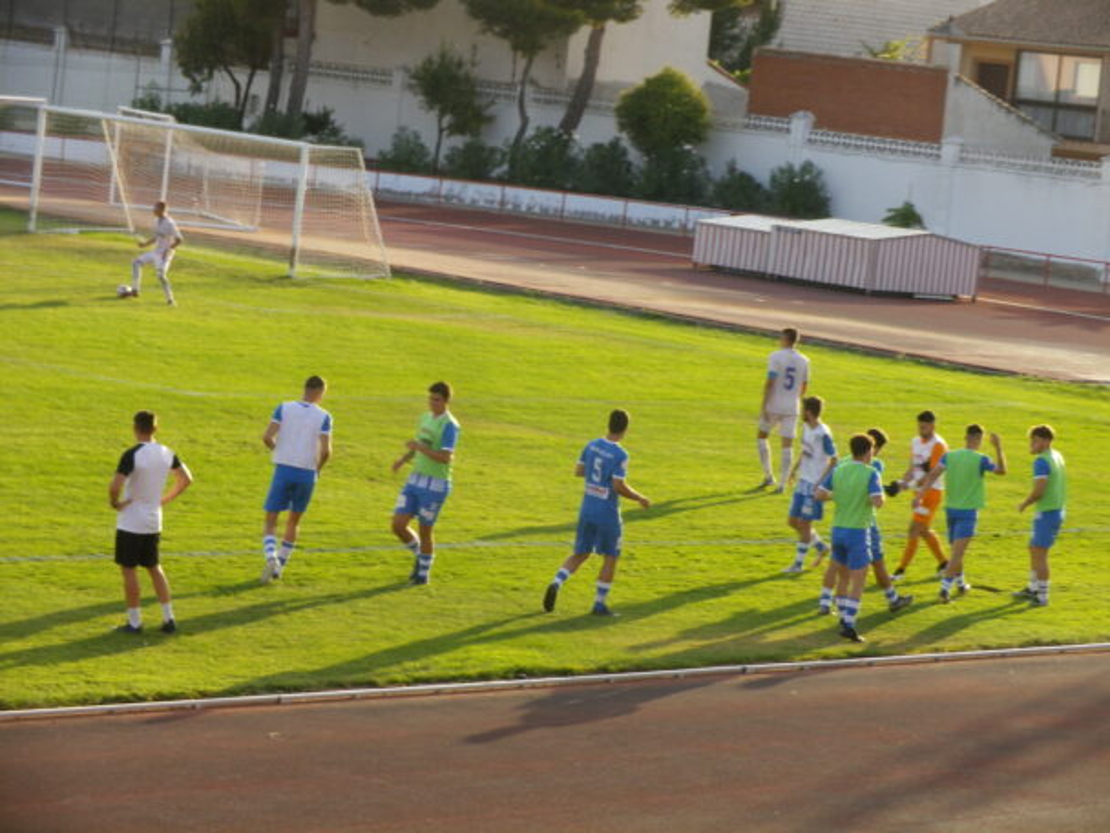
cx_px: 555
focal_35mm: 124
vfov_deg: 12.0
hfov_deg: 15.9
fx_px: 3976
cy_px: 416
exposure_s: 1/125
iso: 80
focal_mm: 22.2
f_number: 5.2
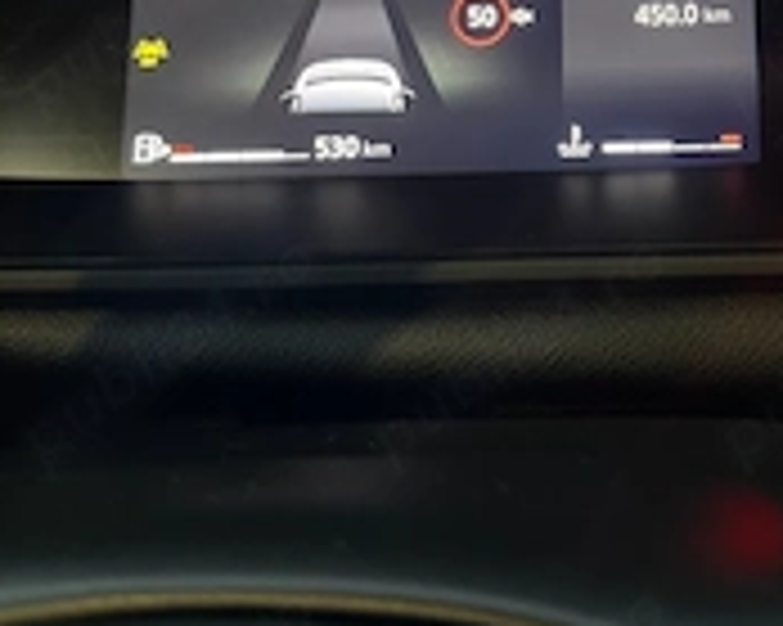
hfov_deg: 33.9
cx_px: 608
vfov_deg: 27.0
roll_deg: +1.9
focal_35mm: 54
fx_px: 1251
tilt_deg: -21.0
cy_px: 54
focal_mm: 6.76
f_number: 1.78
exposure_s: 1/33
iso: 800
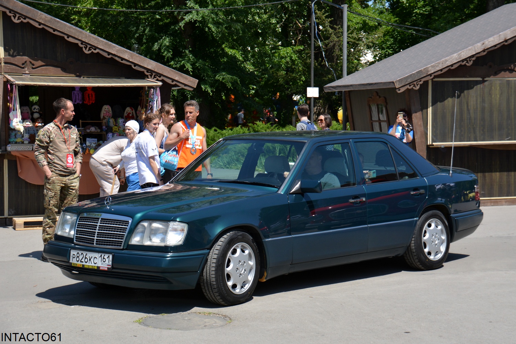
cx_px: 258
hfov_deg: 30.5
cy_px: 172
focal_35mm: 66
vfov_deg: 20.6
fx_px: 946
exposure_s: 1/1600
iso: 400
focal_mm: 44
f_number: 6.3
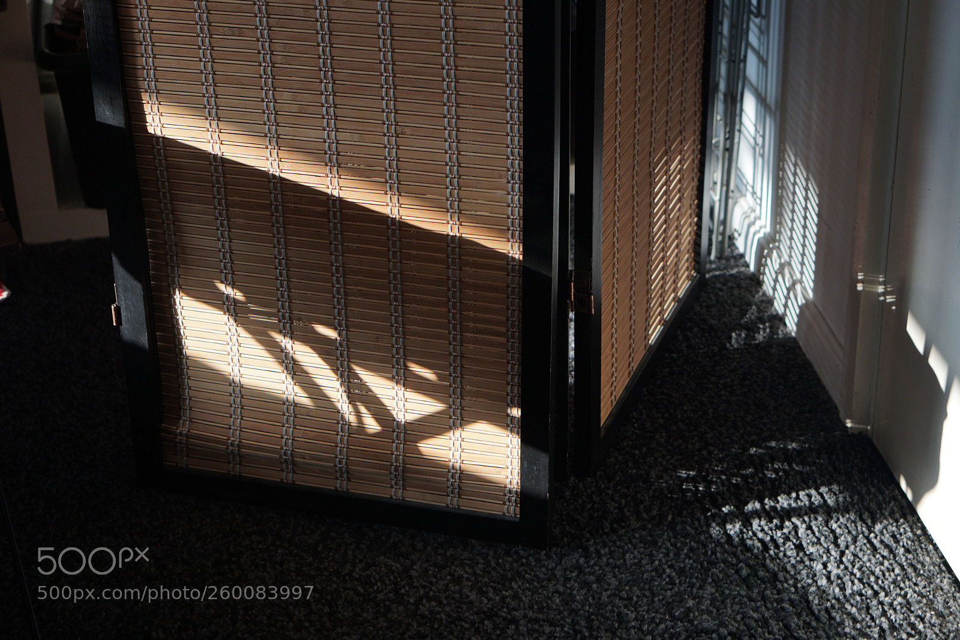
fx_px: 1999
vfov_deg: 18.2
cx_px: 480
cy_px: 320
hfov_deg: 27.0
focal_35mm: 75
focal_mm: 50
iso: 320
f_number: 4
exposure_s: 1/125
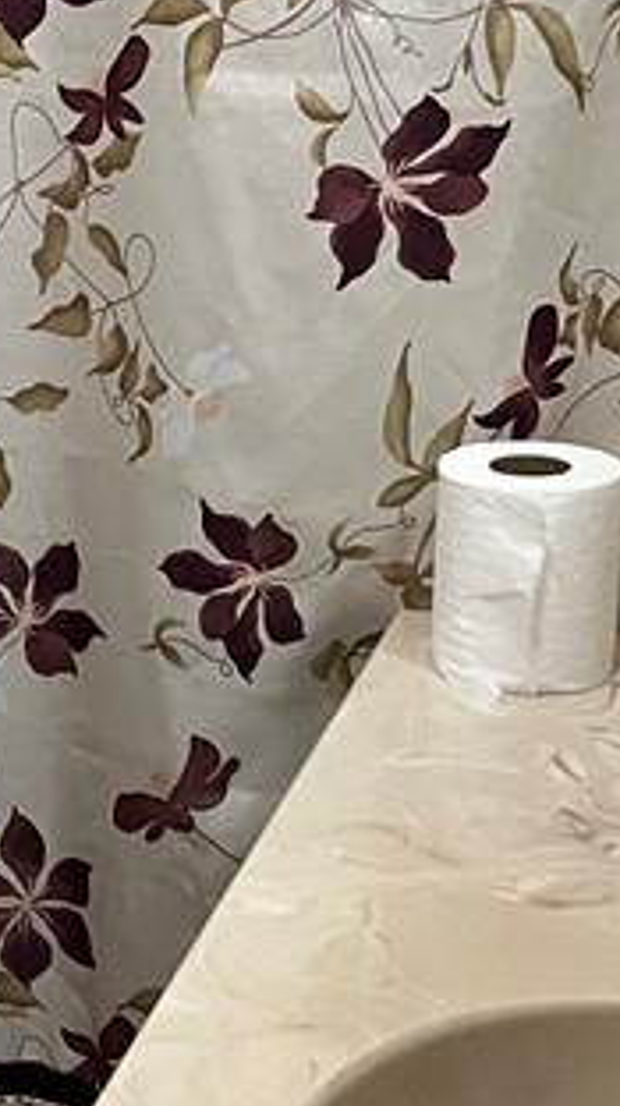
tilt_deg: -17.3
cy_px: 376
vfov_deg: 22.8
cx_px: -390
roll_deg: +3.1
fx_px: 2724
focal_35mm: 93
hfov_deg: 12.2
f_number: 1.5
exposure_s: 1/60
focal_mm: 5.7
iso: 400
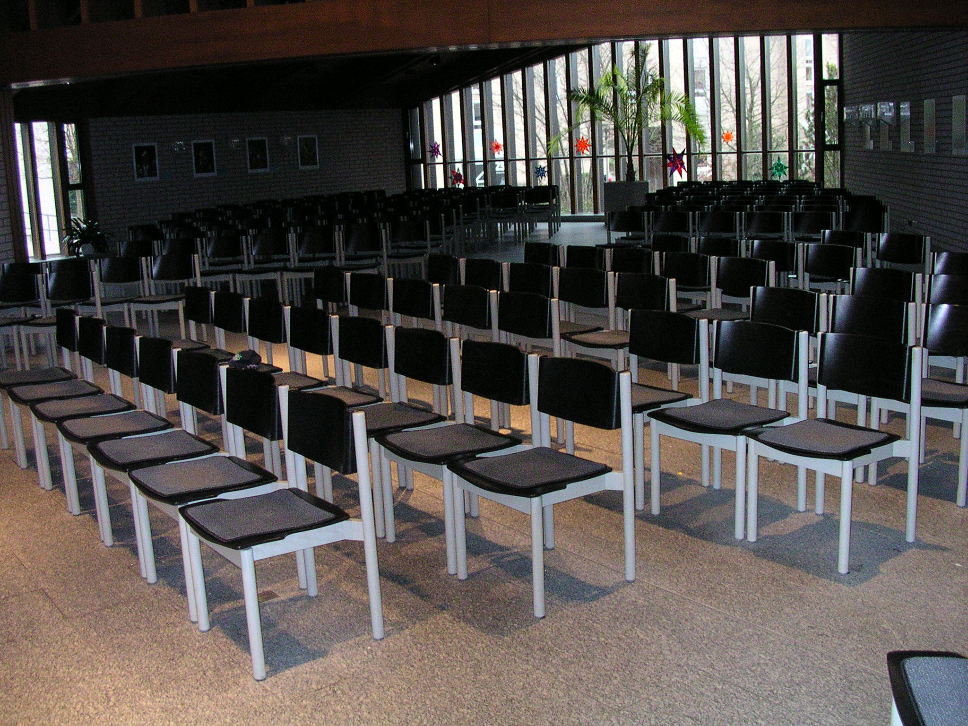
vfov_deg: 38.7
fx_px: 1035
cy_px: 363
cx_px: 484
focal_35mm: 37
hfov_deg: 50.1
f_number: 2.7
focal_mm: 5.6
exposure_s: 1/60
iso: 400
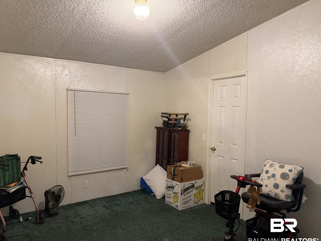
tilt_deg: -3.5
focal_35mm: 26
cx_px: 153
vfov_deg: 53.0
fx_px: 241
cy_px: 126
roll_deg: -1.1
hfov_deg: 67.3
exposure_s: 1/40
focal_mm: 6.76
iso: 640
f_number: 1.78
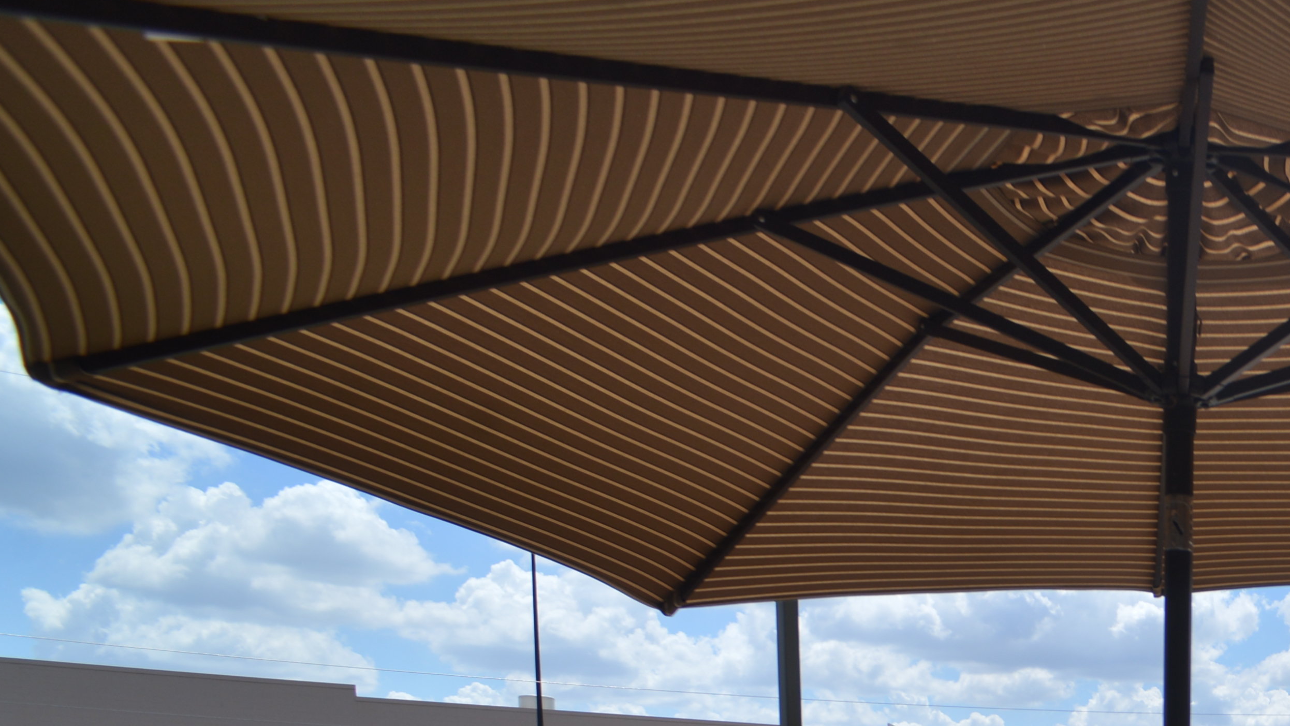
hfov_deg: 38.8
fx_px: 1471
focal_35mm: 43
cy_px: 1037
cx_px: 1429
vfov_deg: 23.2
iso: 200
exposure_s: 1/1600
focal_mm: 17
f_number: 6.3
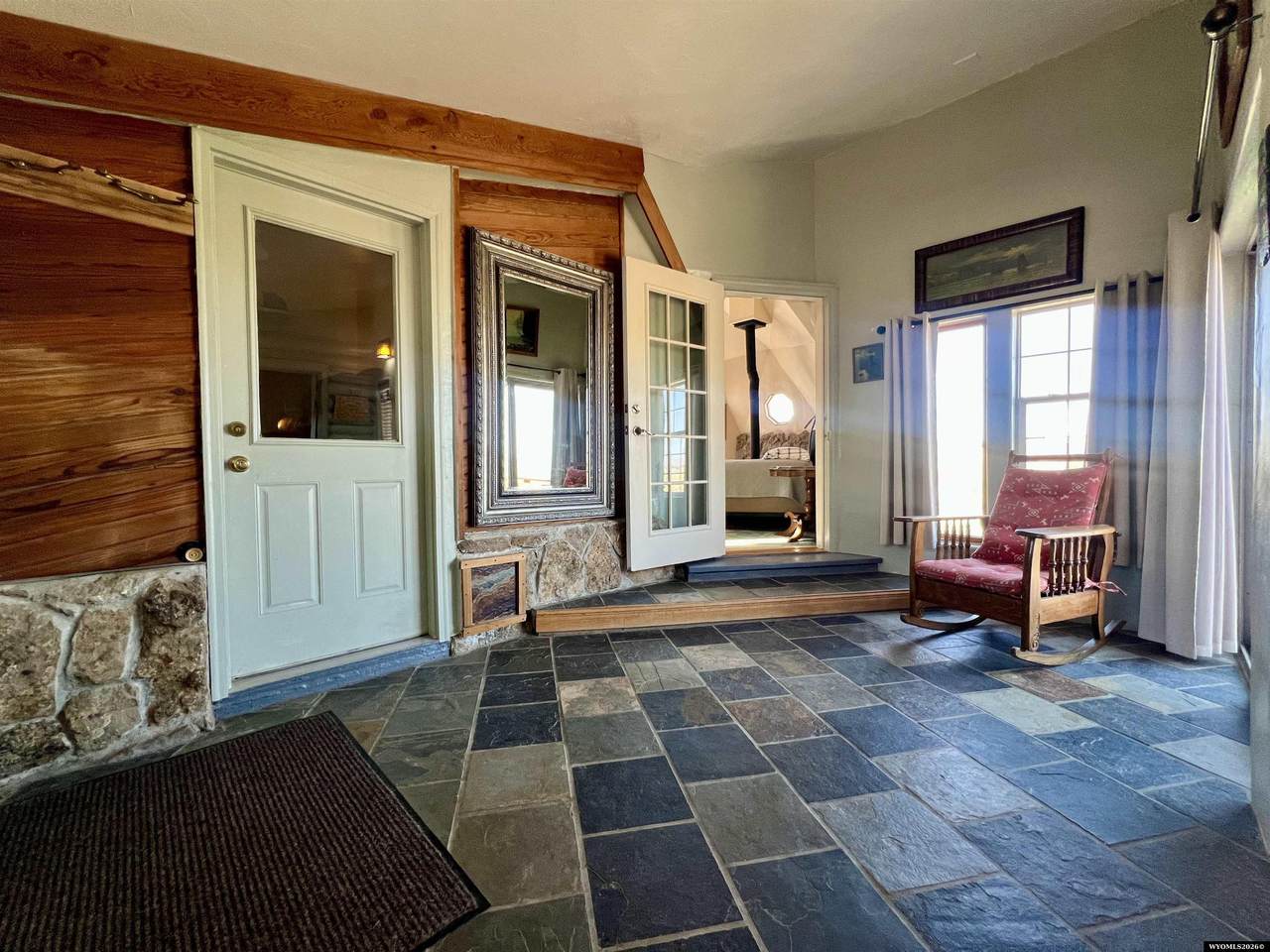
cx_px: 635
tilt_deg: -0.6
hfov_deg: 106.2
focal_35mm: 13
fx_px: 477
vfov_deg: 89.9
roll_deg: +1.0
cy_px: 476
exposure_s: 1/120
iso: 160
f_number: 1.8
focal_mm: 1.57
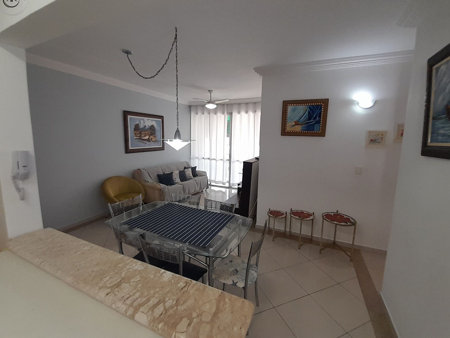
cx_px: 219
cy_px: 163
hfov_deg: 102.0
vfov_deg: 85.6
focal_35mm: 14
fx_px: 182
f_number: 2.2
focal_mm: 1.13
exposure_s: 1/40
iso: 64
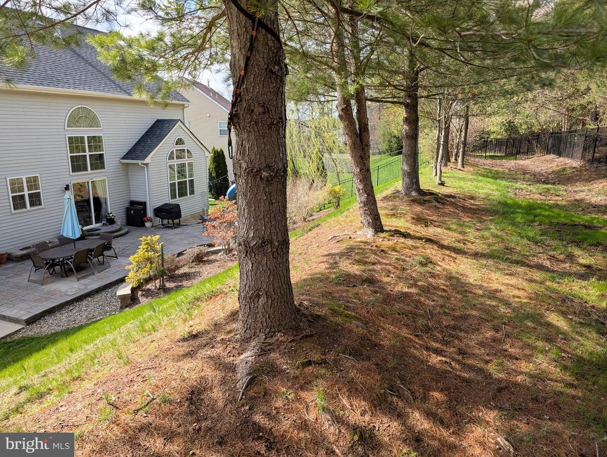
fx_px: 421
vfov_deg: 56.9
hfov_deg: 71.5
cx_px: 304
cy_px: 228
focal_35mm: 24
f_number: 1.68
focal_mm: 6.9
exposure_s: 1/563
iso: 20
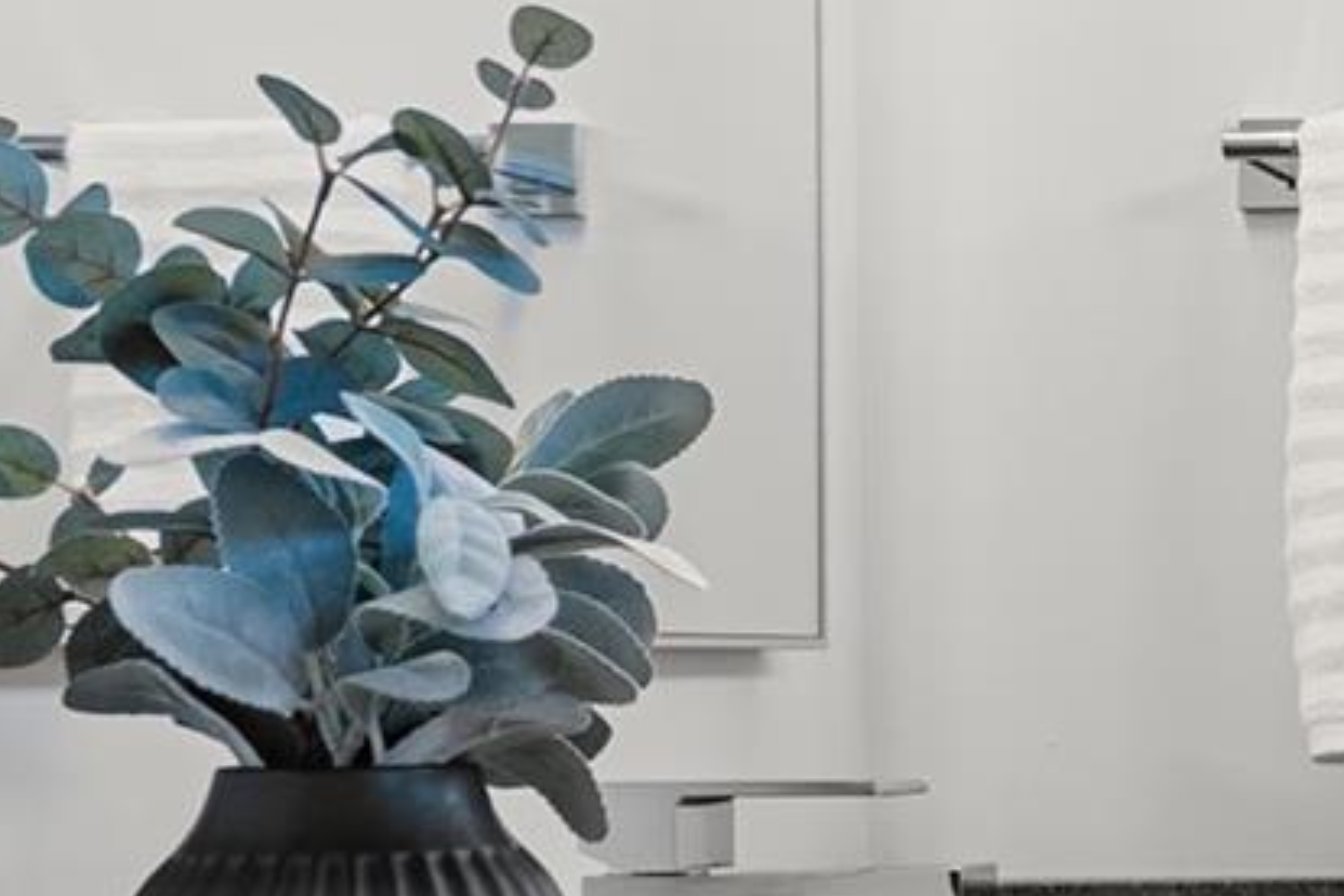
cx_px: 2234
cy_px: 662
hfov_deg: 18.7
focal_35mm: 91
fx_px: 3395
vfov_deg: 15.0
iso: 640
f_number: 8
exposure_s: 1/2
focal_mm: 23.5
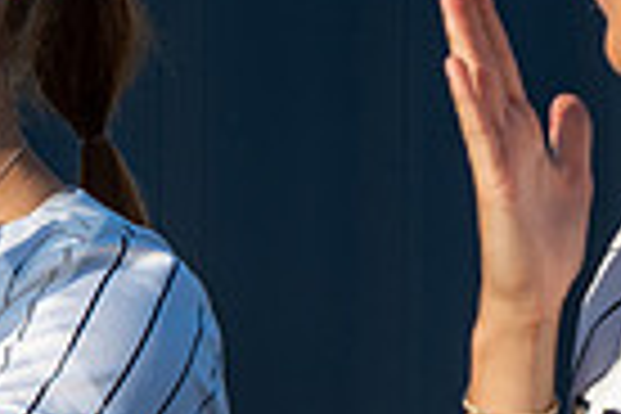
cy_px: 371
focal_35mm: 1398
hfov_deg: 1.5
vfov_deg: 1.0
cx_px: -468
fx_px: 24114
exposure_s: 1/1250
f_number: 6.3
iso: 400
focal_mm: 332
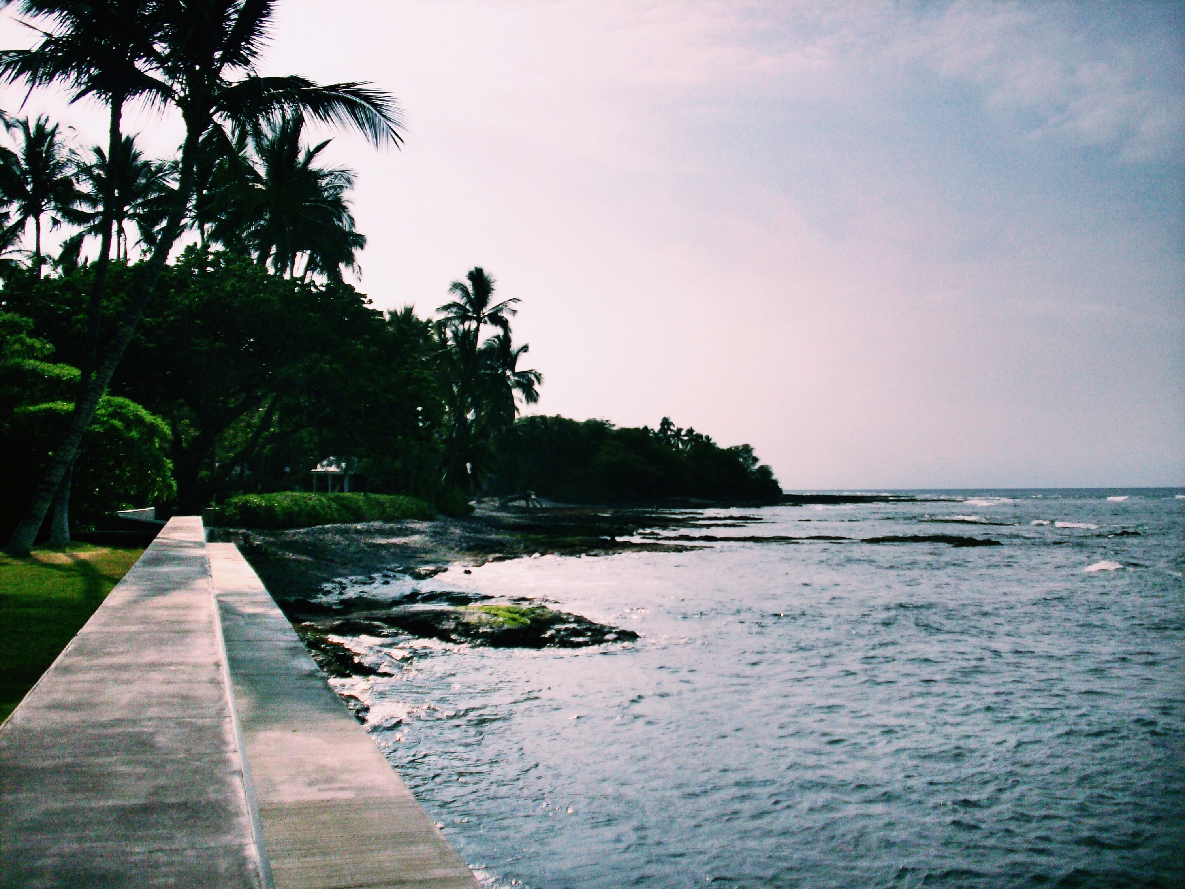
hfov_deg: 50.1
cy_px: 444
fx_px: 1267
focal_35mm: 37
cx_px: 592
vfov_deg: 38.7
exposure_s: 1/1401
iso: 80
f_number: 5.6
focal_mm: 6.2
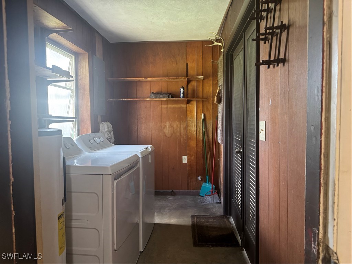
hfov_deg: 71.6
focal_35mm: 24
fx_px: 244
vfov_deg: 56.8
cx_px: 176
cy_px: 132
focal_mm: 6.76
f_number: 1.78
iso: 400
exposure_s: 1/60
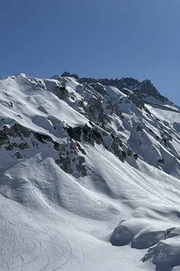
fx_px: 398
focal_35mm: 53
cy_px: 162
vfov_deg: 37.4
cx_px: 234
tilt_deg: +6.4
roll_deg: +0.2
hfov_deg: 22.7
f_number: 2.2
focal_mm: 2.22
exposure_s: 1/7299
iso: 32
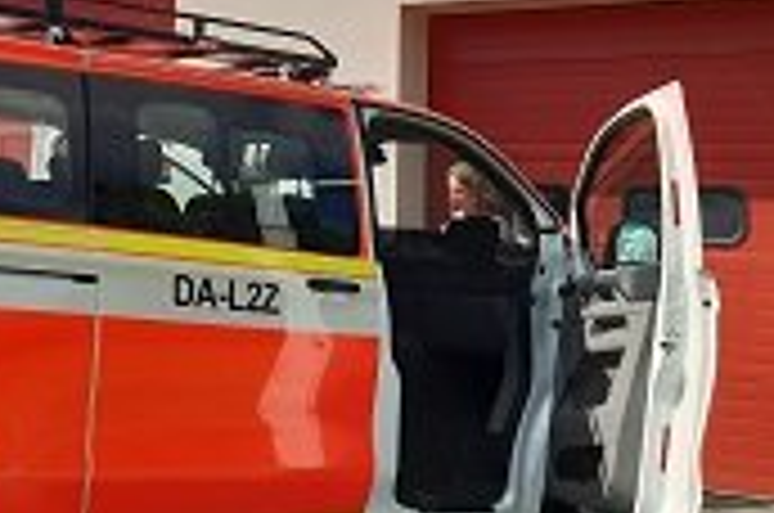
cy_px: 117
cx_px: -72
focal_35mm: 63
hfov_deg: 29.0
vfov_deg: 21.3
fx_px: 1352
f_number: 1.7
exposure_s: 1/1923
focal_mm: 3.92
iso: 40
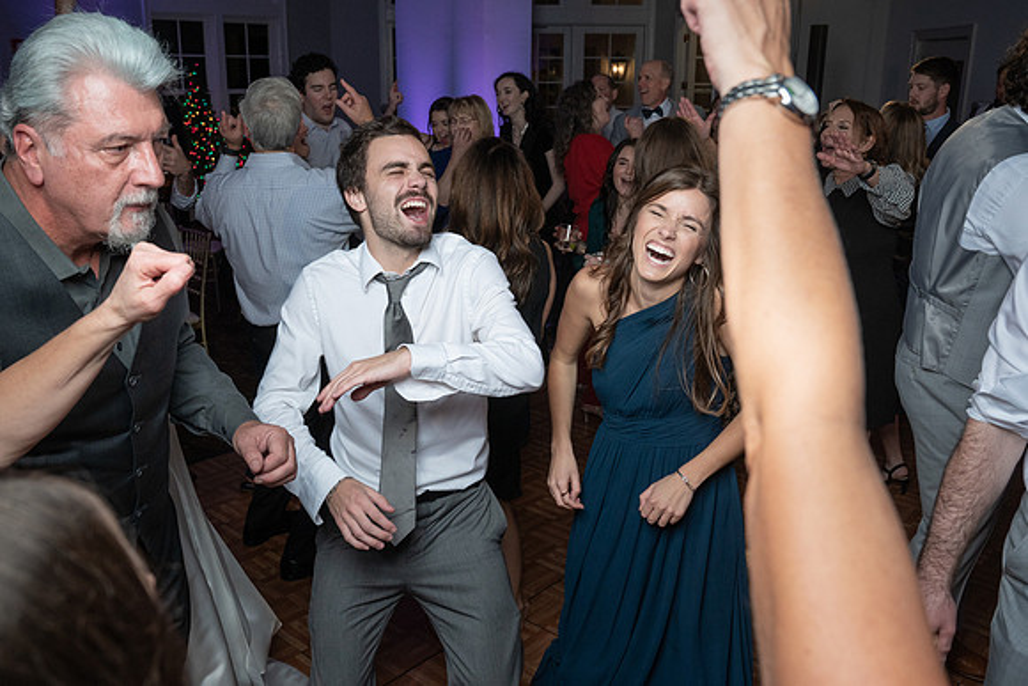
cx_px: 477
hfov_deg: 57.8
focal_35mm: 33
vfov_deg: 40.5
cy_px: 340
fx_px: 930
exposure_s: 1/200
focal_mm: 29
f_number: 5.6
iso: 2000
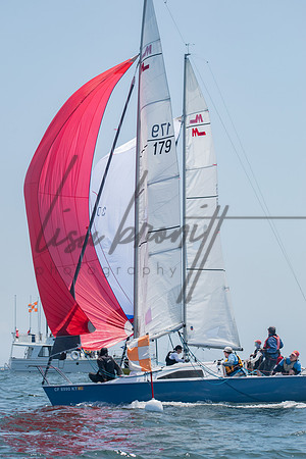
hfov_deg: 13.0
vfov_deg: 19.5
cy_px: 230
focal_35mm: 105
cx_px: 153
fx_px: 1339
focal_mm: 70
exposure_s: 1/1250
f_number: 8
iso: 400
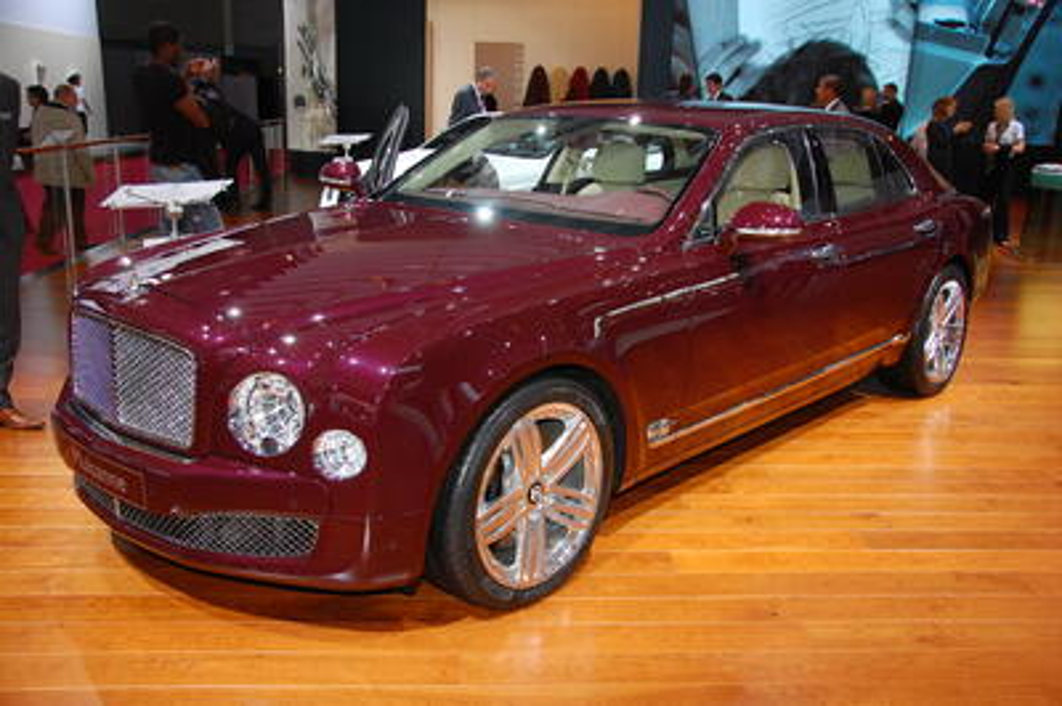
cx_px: 531
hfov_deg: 57.3
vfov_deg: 39.9
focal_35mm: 33
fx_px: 973
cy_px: 353
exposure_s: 1/60
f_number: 4
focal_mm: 22
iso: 200
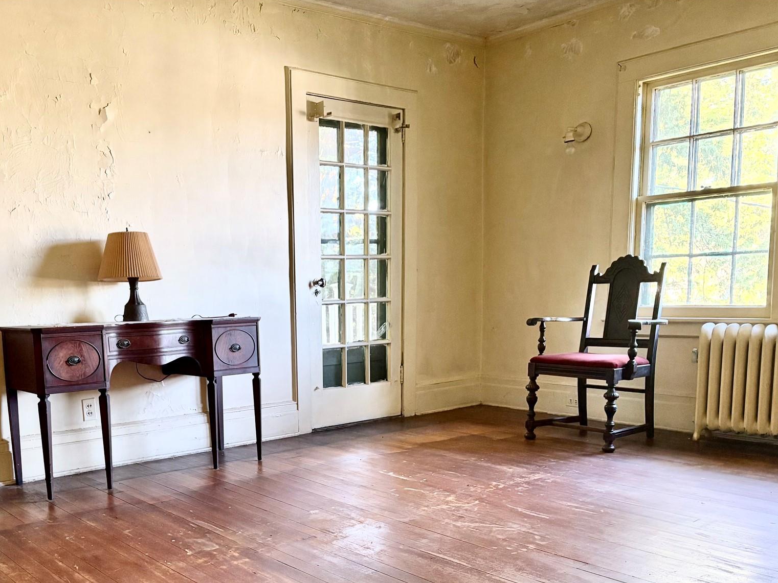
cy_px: 388
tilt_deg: -8.3
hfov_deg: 51.9
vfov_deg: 40.2
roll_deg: +1.5
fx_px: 787
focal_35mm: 35
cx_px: 278
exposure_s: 1/60
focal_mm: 5.96
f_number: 1.6
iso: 320
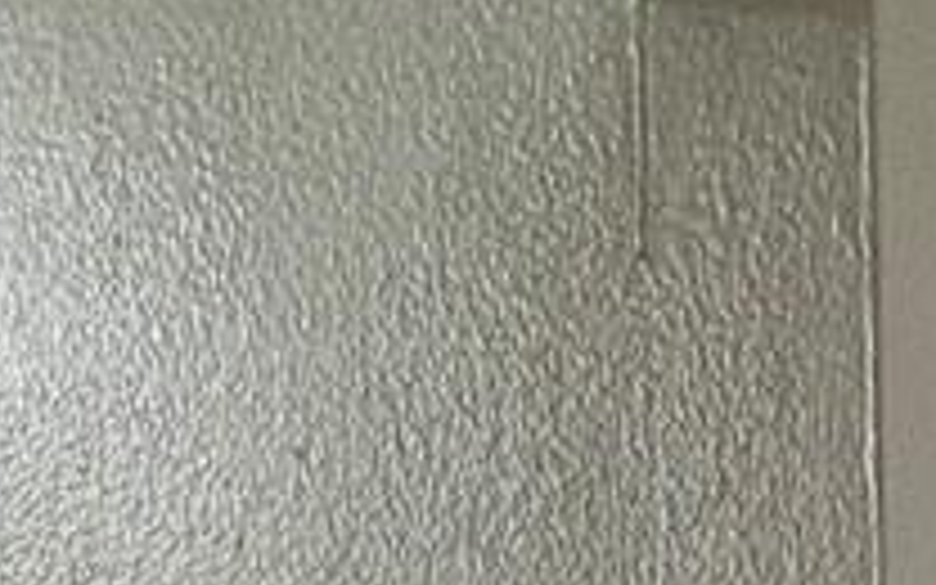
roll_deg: +1.4
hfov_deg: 17.5
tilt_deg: -2.2
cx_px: 1094
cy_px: 2583
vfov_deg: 7.1
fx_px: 2908
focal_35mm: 114
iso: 250
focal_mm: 2.22
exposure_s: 1/60
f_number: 2.2
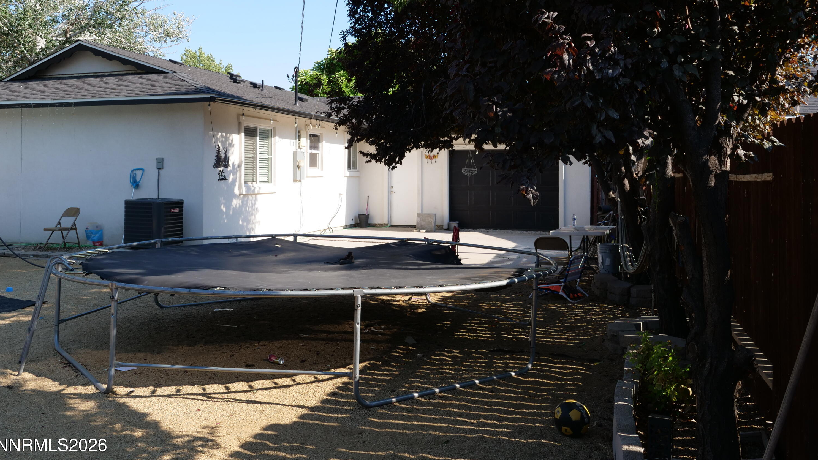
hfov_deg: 59.5
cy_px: 164
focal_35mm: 33
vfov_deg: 35.4
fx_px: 716
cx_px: 407
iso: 200
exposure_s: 1/320
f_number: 5.6
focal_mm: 15
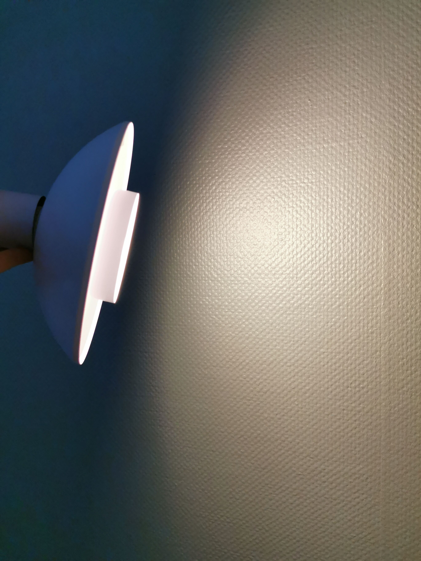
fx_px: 438
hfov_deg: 51.4
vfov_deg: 65.3
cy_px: 280
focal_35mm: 27
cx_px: 210
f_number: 1.6
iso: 200
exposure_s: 1/60
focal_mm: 5.56
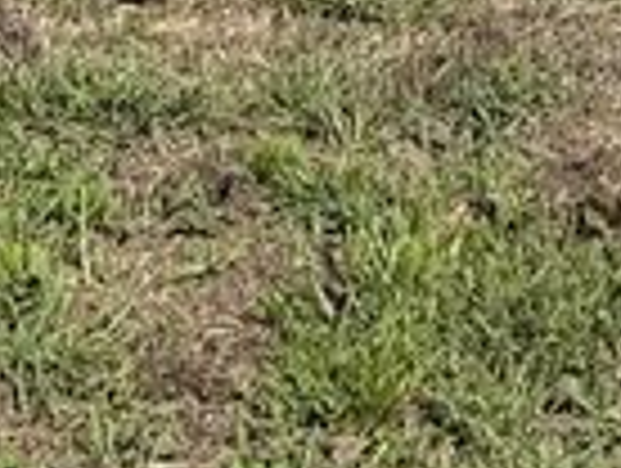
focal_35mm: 178
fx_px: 3199
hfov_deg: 11.1
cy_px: -1053
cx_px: 378
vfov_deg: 7.2
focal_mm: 6.76
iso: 80
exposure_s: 1/5319
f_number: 1.78
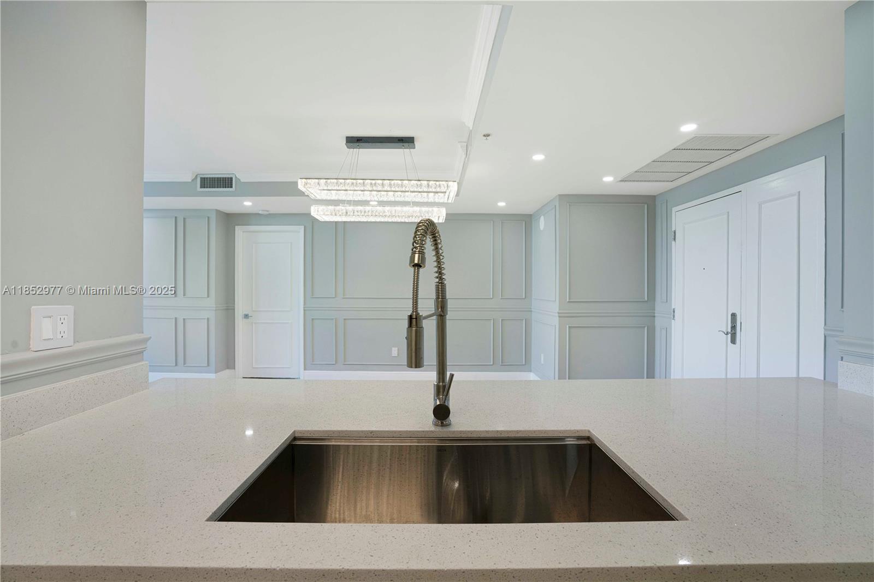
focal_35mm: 16
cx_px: 437
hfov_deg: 96.7
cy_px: 291
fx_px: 388
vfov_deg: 73.7
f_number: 8
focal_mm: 16
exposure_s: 1/60
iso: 400
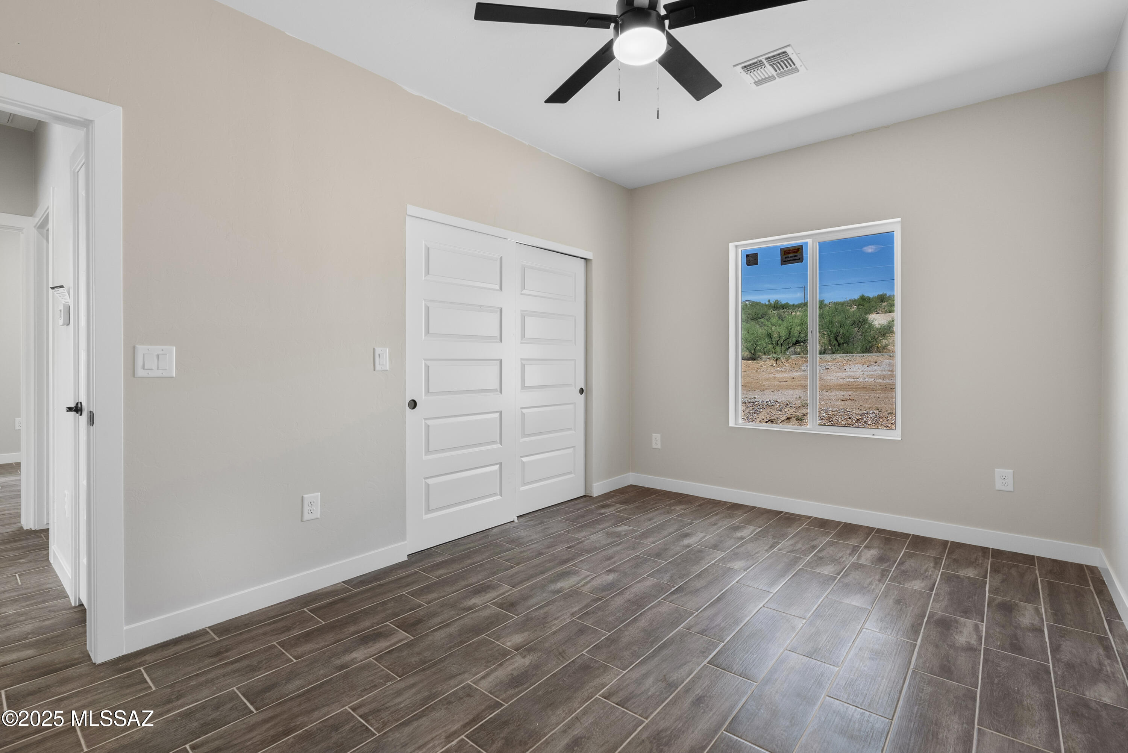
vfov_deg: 73.8
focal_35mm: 16
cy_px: 376
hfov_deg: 96.7
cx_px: 564
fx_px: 502
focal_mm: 16
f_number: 8
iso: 400
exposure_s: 1/2.5
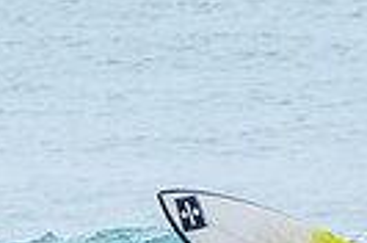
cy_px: 336
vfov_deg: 0.6
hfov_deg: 0.9
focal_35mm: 2409
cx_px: 414
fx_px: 24500
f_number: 11
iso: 500
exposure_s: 1/2000
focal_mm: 400
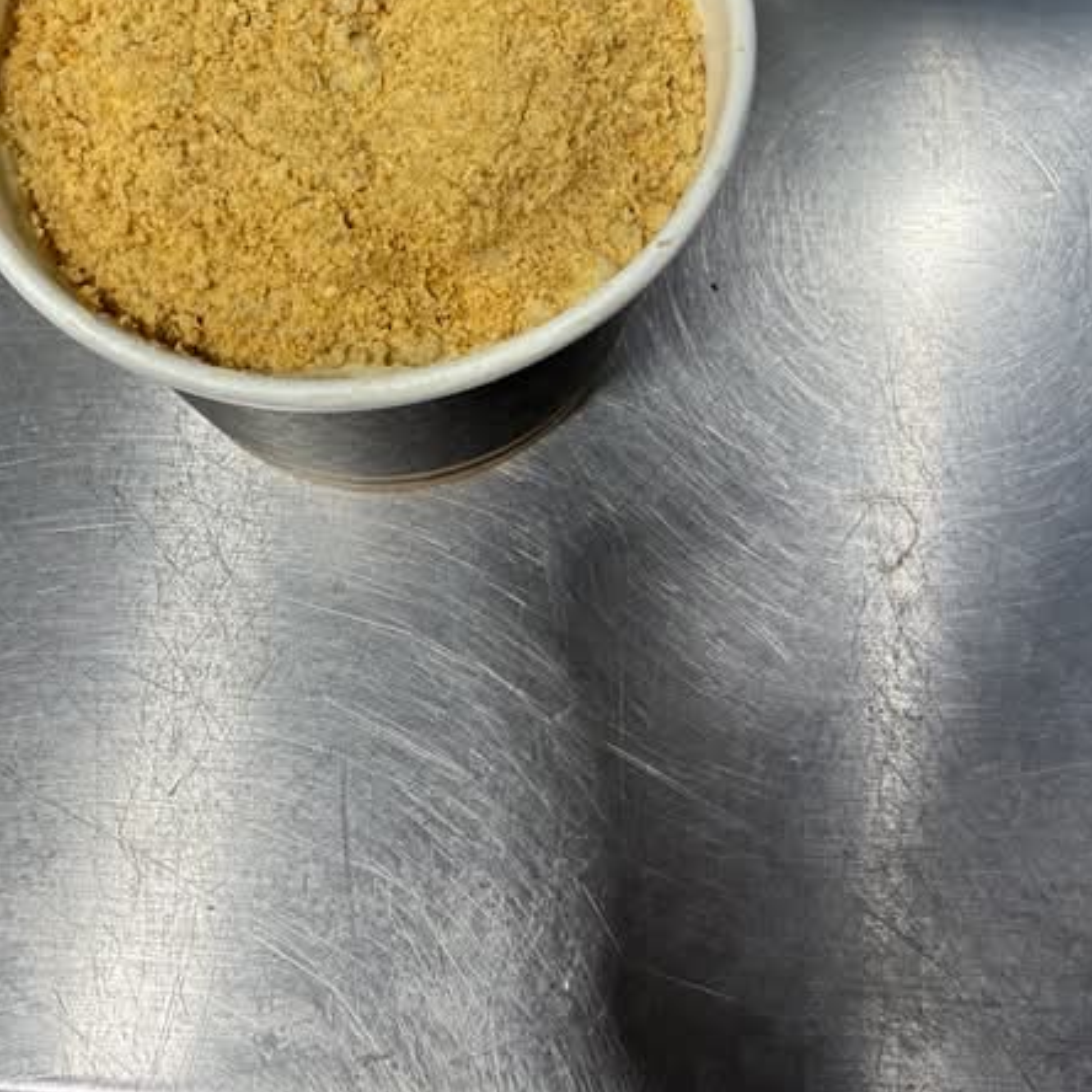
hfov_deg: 47.2
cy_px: 205
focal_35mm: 35
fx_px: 1249
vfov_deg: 44.7
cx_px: 516
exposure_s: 1/120
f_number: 2.2
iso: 50
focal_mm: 2.22
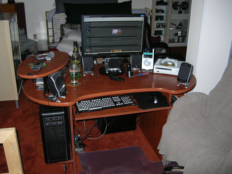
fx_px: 241
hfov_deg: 51.4
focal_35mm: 36
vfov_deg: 39.6
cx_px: 116
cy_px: 87
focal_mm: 6
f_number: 2.7
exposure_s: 1/60.1
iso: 50
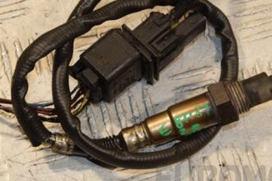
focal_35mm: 138
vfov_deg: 9.9
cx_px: 140
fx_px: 1042
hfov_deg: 14.9
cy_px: 67
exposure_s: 1/200
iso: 800
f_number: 8
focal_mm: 50
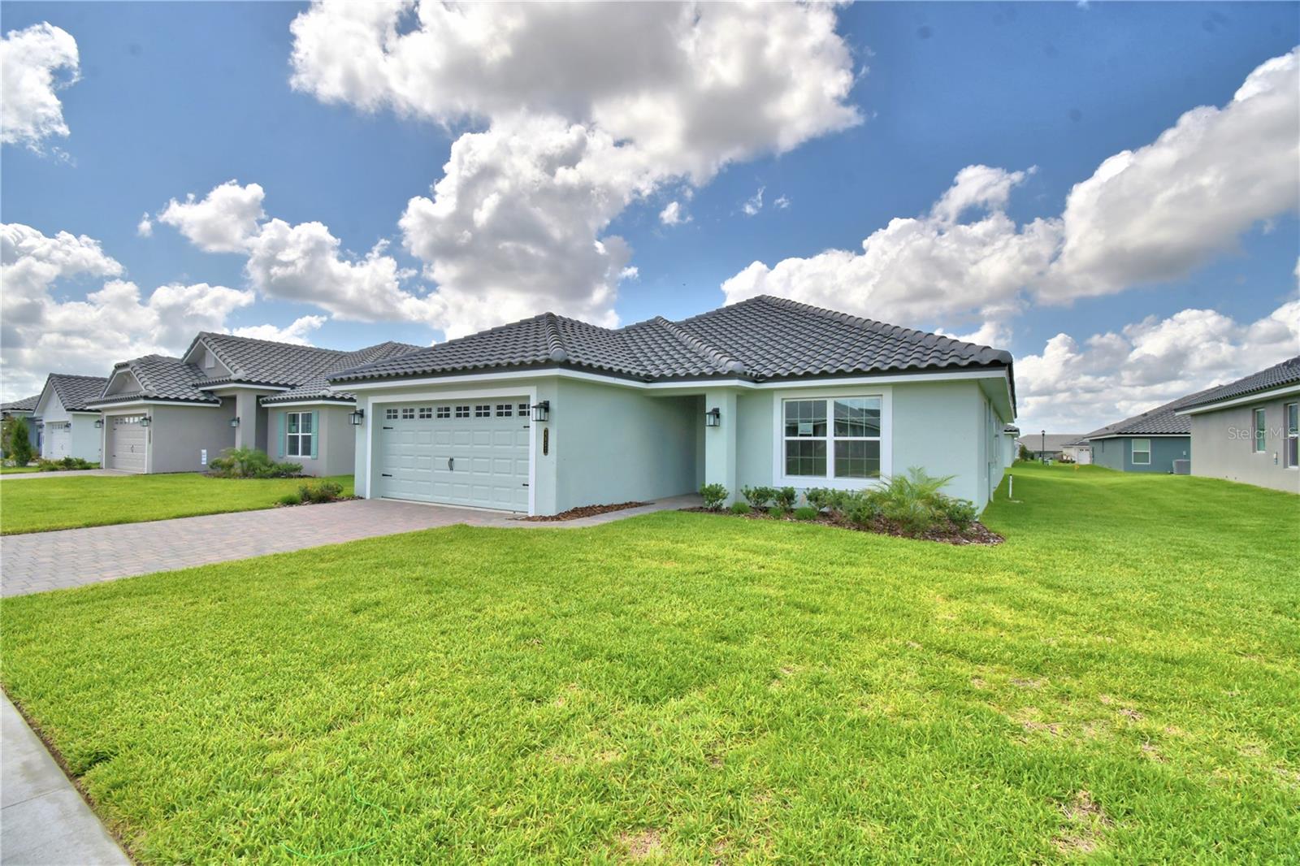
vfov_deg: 77.3
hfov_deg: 100.4
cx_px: 650
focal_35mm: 15
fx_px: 542
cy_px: 433
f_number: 11
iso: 100
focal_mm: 10
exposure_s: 1/250
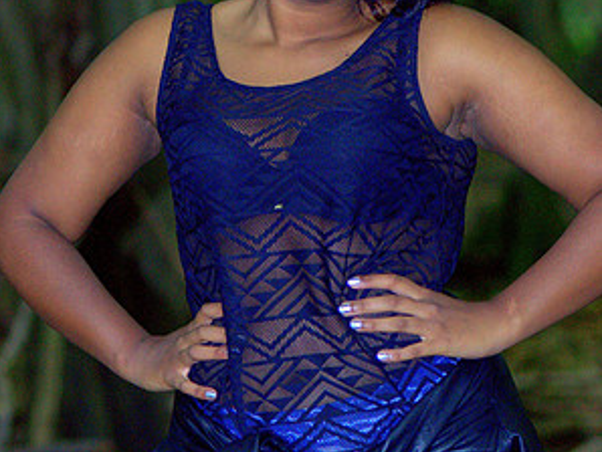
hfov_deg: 9.1
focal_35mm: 218
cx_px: 302
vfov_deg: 6.8
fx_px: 3794
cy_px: 8
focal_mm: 100
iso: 800
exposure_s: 1/60
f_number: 3.2
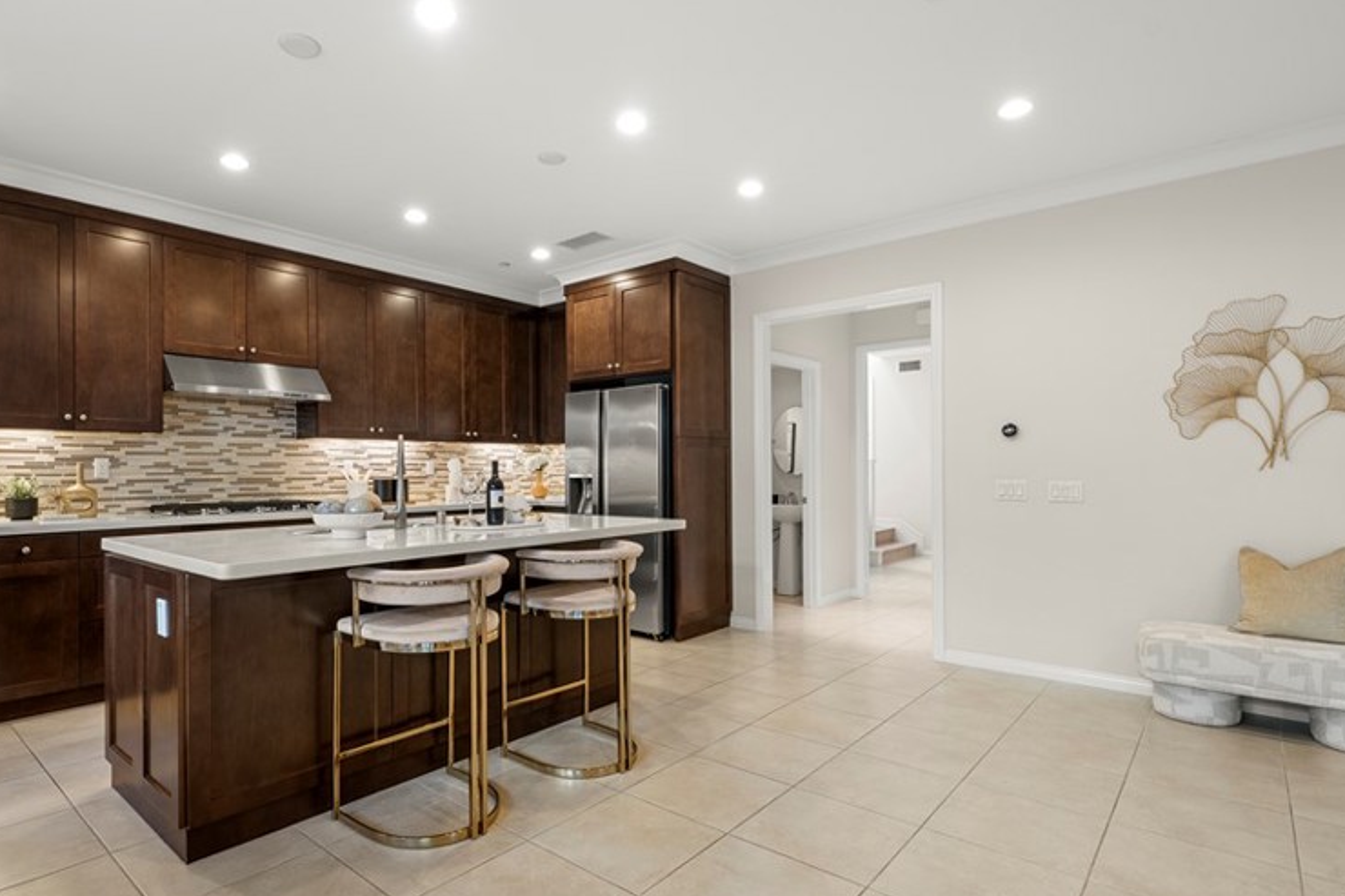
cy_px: 458
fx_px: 672
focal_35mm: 18
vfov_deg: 67.4
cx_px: 600
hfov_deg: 89.7
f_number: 8
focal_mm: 13
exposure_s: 1/4
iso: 800
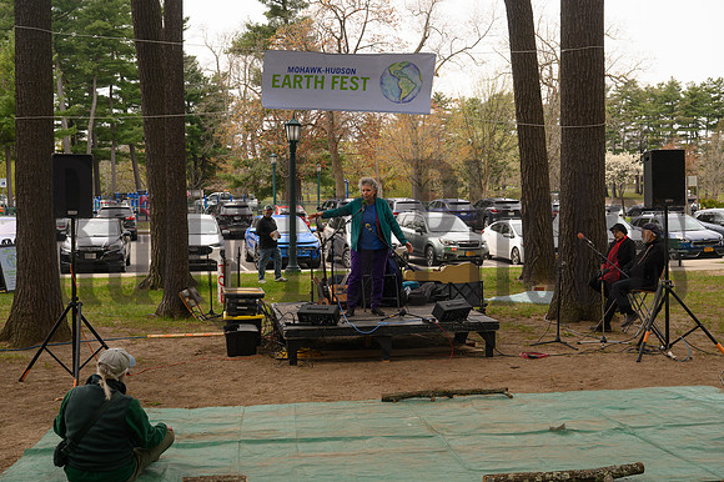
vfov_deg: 31.9
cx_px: 362
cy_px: 241
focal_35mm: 42
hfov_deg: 46.4
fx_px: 844
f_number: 8
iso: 400
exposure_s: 1/500
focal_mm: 42
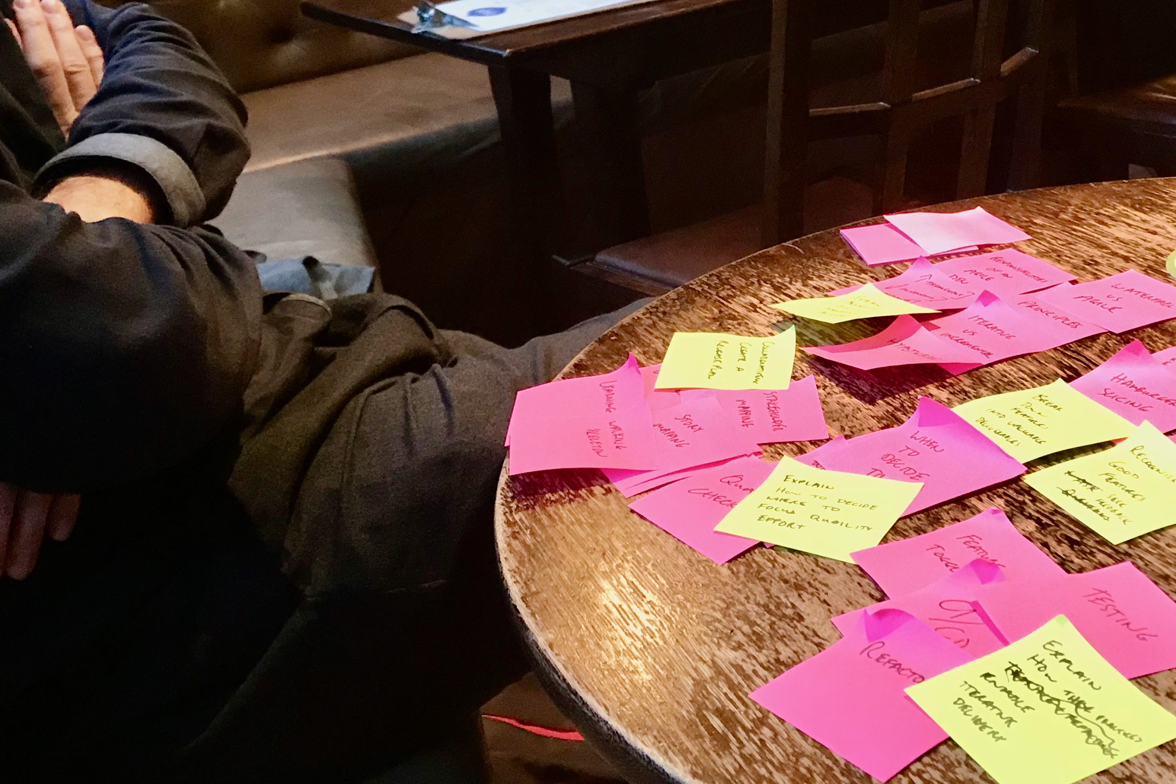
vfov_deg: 26.7
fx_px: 1633
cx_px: 697
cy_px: 222
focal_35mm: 50
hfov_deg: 39.5
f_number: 1.8
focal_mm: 3.99
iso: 100
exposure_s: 1/13
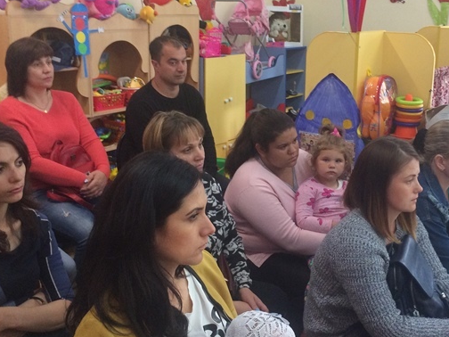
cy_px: 156
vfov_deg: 31.5
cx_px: 290
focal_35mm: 46
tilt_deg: -14.9
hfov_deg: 40.8
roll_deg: -0.4
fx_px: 597
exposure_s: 1/33
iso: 250
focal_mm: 4.15
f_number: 2.2
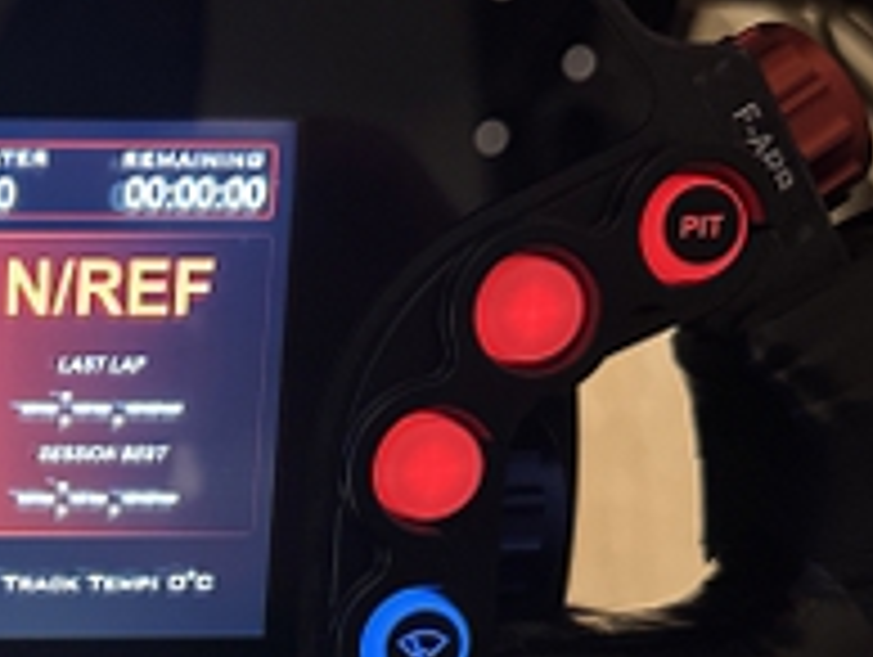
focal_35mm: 79
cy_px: 742
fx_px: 1995
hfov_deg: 22.6
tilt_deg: -39.9
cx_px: -189
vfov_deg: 18.0
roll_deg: -3.3
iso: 1000
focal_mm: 6.86
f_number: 1.78
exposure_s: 1/25
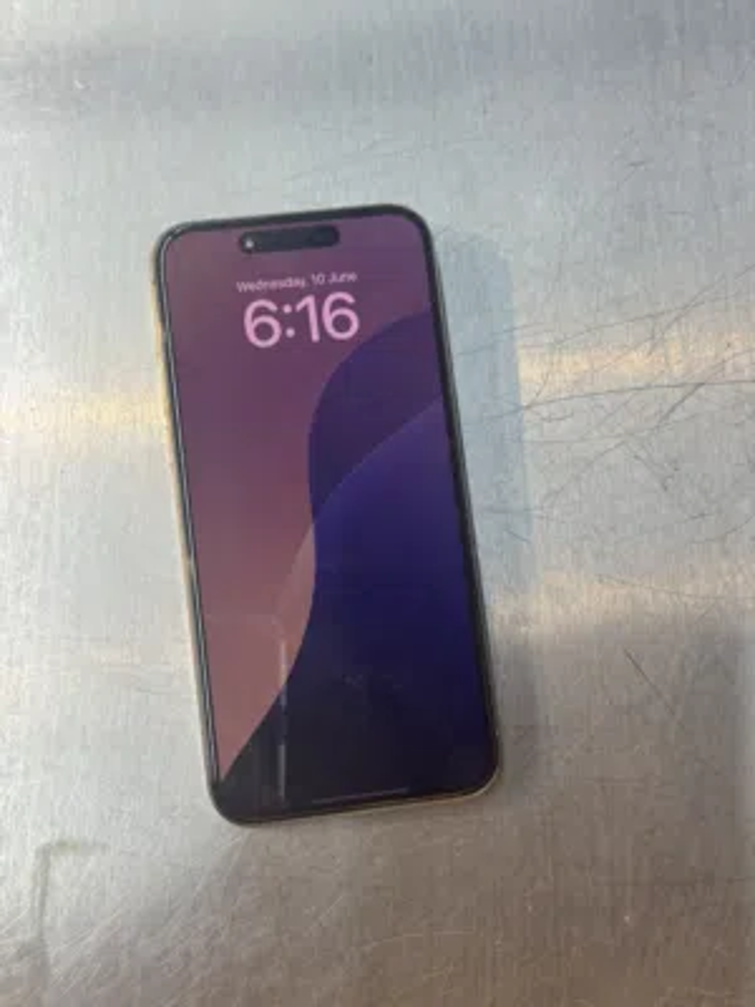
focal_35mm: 48
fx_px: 1396
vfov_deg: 39.7
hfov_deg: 30.3
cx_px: 378
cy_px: 504
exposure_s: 1/100
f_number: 1.78
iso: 100
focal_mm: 6.76
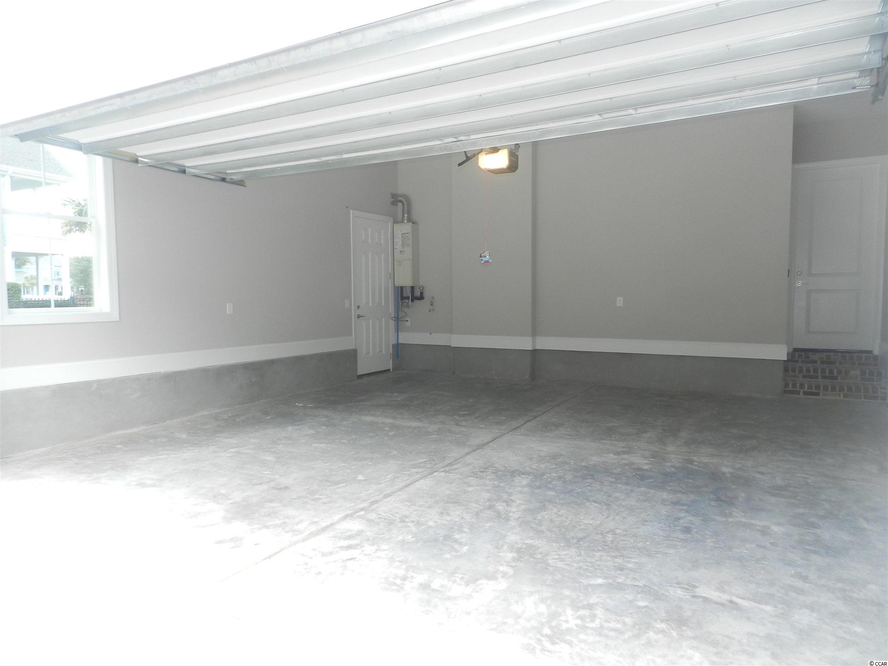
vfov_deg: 58.9
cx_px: 444
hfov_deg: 73.9
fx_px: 590
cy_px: 333
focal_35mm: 23
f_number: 3.4
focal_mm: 4
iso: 160
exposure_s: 1/100
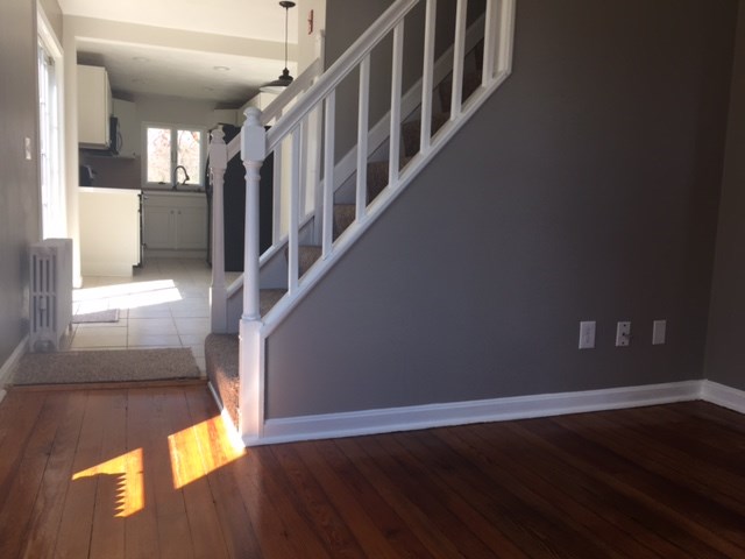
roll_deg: -2.3
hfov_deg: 61.7
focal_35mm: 29
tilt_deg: -8.1
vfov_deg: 48.2
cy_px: 280
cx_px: 372
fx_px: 624
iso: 32
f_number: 2.2
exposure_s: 1/124
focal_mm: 4.15
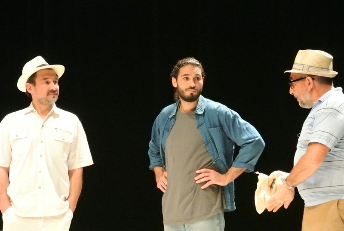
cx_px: 172
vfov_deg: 10.0
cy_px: 116
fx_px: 1321
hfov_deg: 14.8
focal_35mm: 138
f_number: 4.2
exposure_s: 1/400
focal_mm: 51.2
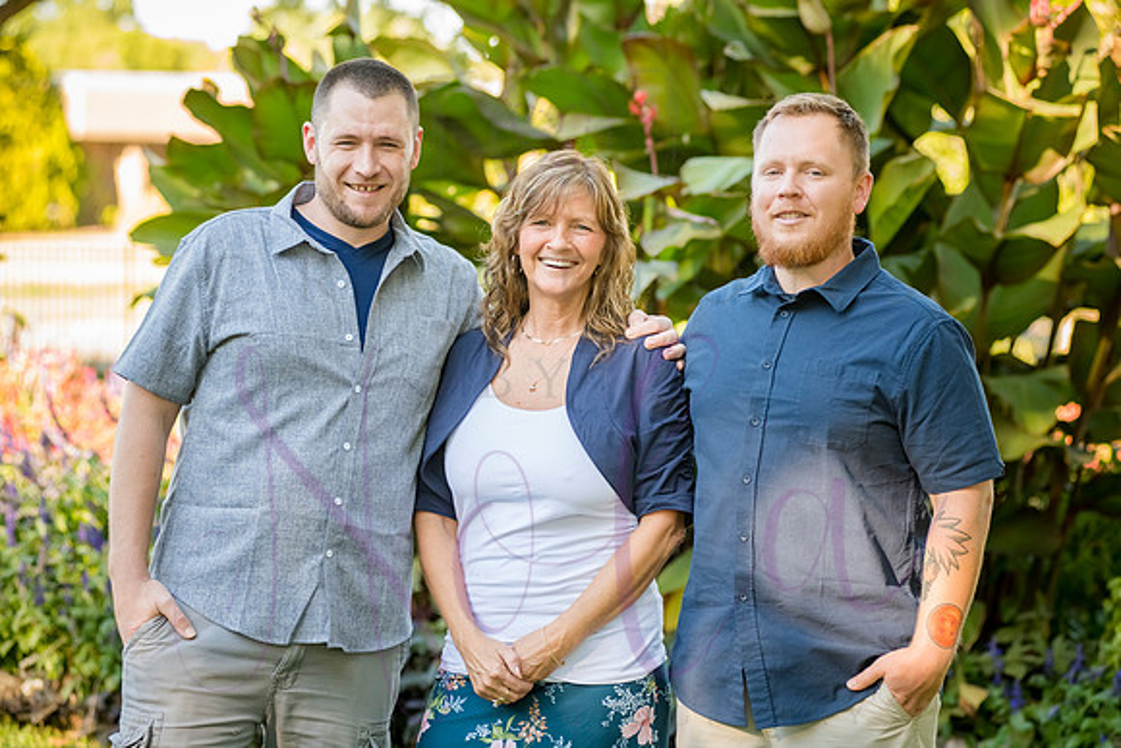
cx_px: 560
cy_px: 374
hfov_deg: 19.5
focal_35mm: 105
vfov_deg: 13.0
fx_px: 3270
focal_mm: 105
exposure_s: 1/500
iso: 800
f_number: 4
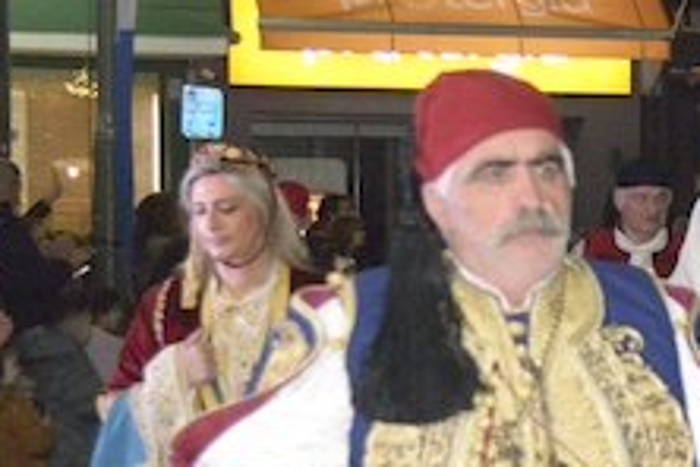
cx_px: 1227
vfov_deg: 10.2
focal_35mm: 134
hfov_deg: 13.8
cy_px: 235
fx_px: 2605
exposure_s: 1/200
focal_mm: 35
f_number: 4.5
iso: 10000
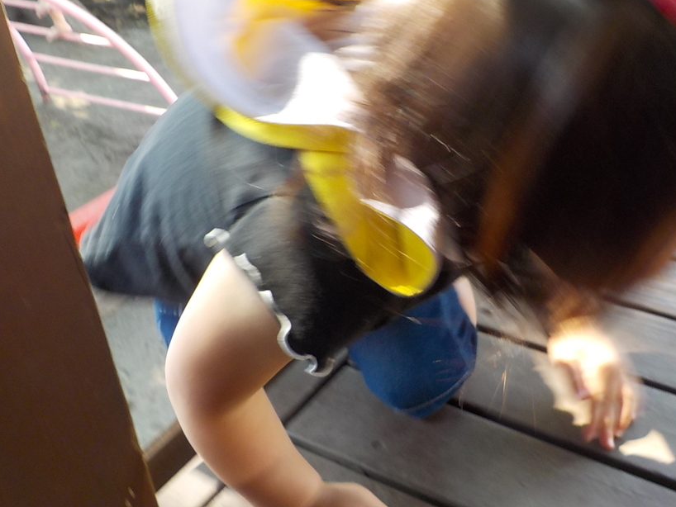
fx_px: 860
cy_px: 206
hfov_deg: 42.3
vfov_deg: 32.8
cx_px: 455
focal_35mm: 44
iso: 125
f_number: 3.3
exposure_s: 1/30
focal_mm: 4.1
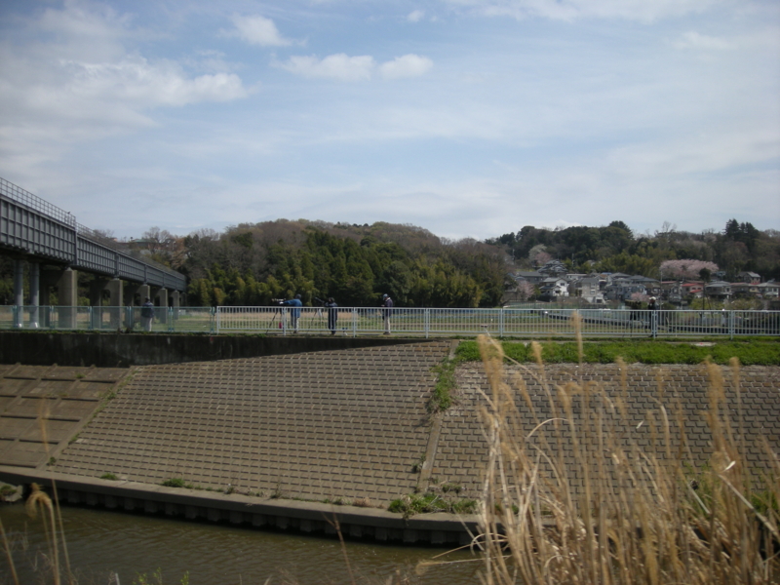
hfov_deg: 52.6
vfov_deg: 40.7
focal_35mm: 35
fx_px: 789
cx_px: 390
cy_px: 292
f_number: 5.7
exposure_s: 1/343
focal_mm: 5.7
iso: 64
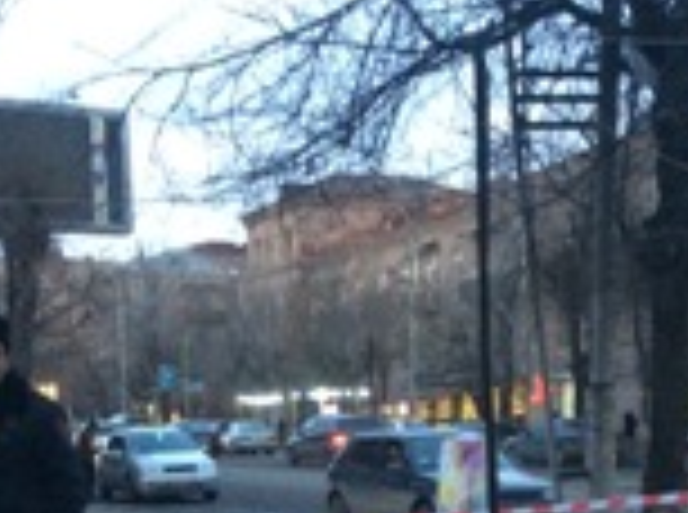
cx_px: 391
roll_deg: +3.2
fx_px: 1507
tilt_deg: -6.0
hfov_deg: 25.7
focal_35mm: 76
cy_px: 630
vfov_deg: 18.2
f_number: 2.2
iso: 250
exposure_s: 1/25
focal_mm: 4.15
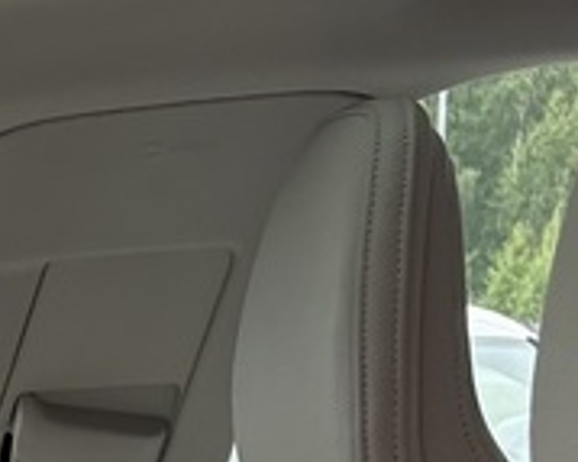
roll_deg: +2.4
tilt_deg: -19.3
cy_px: 1641
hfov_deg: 8.1
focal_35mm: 204
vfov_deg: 6.5
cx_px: -1169
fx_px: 3488
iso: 50
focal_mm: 5.96
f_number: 1.6
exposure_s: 1/302
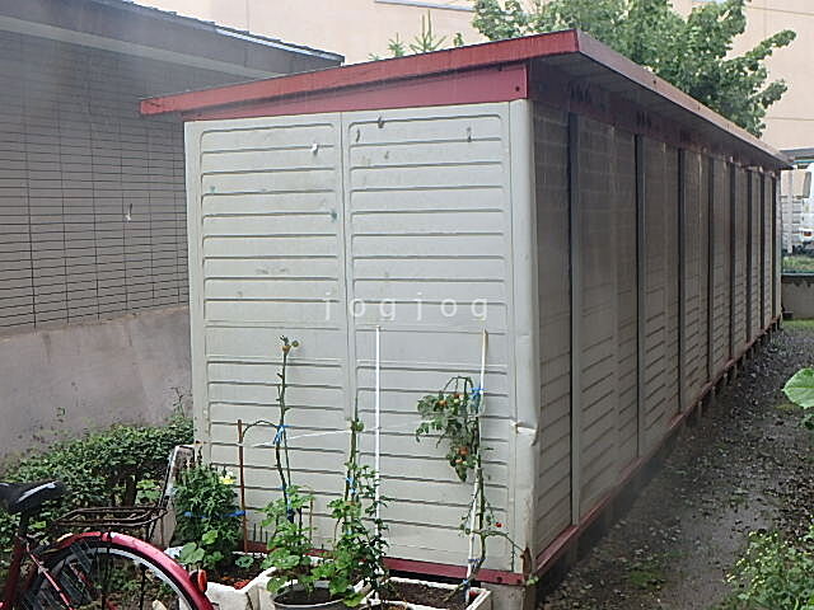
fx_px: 988
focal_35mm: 42
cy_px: 305
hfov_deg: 44.8
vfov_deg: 34.3
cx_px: 407
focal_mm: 7.5
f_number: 5.2
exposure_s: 1/80
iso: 125
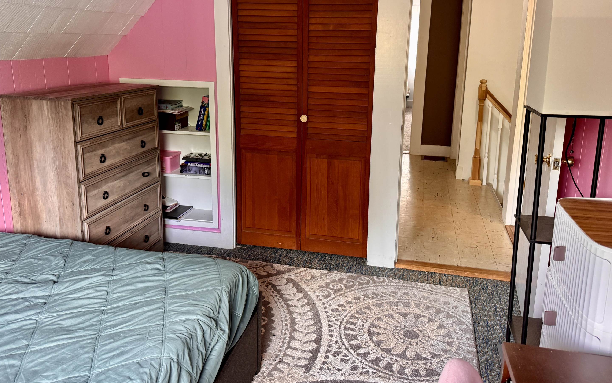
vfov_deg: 45.6
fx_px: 450
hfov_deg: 68.4
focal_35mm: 27
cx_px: 312
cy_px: 142
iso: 320
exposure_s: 1/60
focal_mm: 6.76
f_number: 1.78
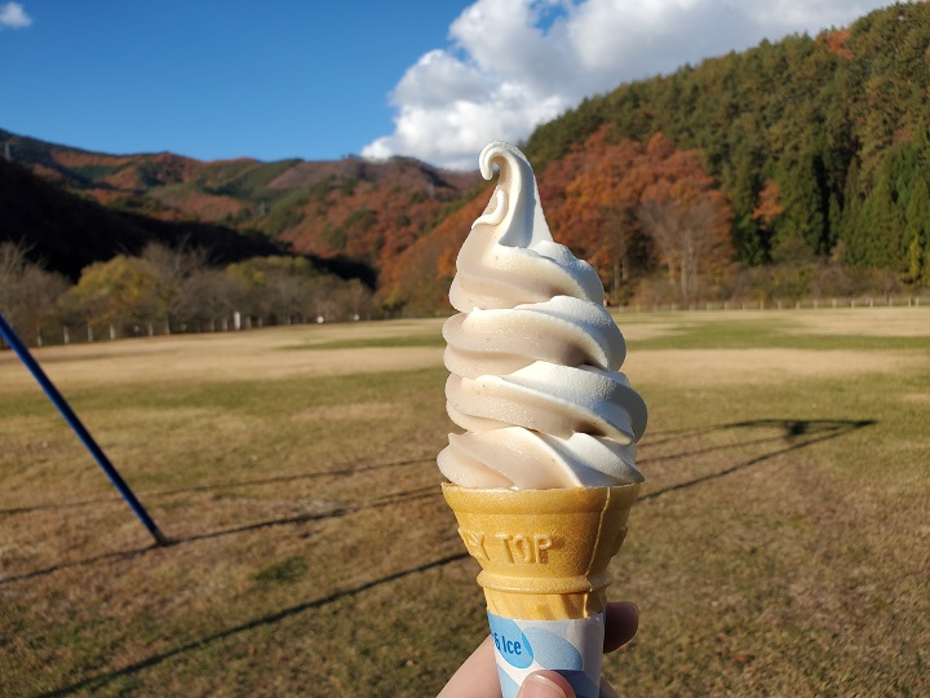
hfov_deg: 67.3
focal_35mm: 26
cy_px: 349
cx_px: 465
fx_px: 699
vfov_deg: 53.1
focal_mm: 4.3
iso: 50
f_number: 2.4
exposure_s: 1/1476
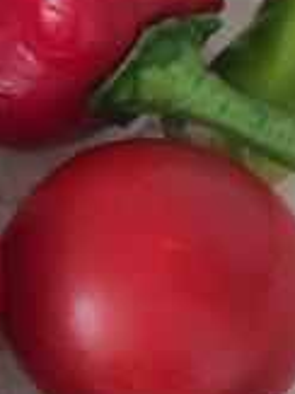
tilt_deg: -77.7
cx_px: -445
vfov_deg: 12.1
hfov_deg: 8.2
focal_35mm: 164
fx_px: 1866
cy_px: 186
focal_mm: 4.15
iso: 40
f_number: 2.2
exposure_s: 1/33
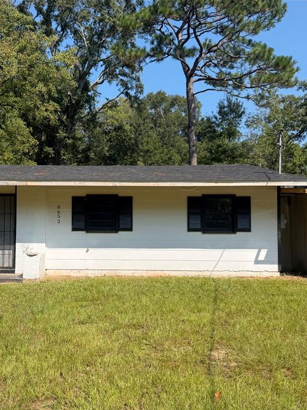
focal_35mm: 34
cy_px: 217
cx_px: 95
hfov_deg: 41.1
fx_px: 402
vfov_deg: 53.9
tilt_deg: +2.8
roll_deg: -0.5
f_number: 1.78
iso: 100
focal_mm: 6.76
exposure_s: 1/3584
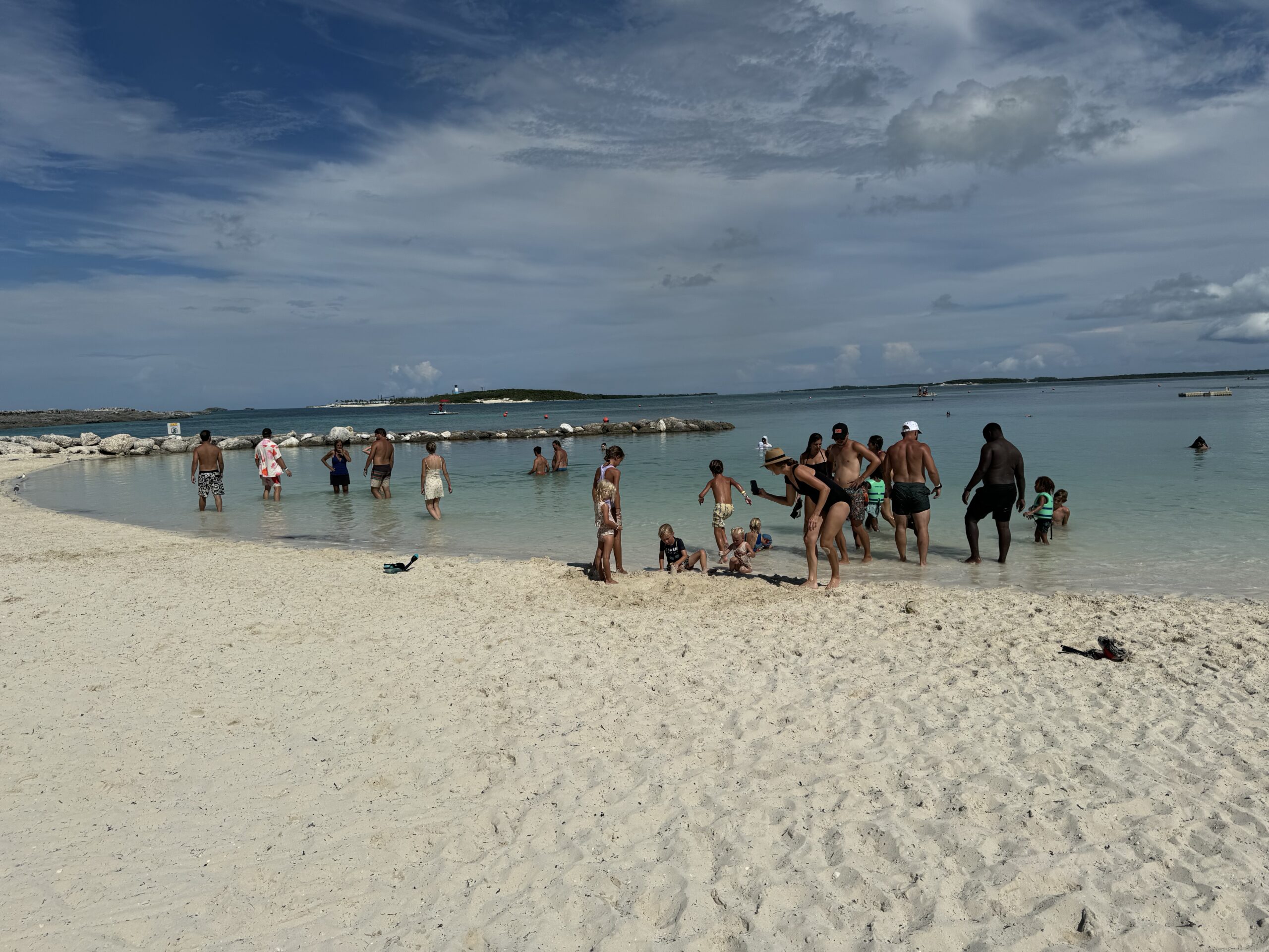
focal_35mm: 24
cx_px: 634
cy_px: 476
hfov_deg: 71.6
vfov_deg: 56.8
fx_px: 880
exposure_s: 1/20000
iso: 80
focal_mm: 6.76
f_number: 1.78
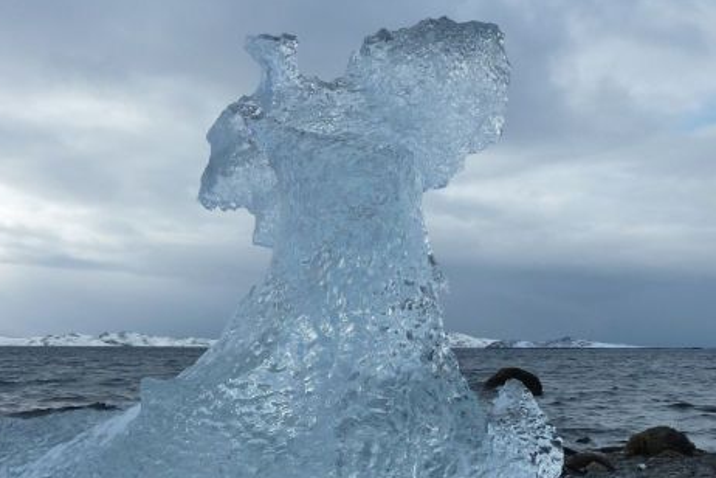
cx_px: 298
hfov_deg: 43.5
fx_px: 895
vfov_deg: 29.8
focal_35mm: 45
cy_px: 286
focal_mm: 4.1
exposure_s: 1/400
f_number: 5
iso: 125
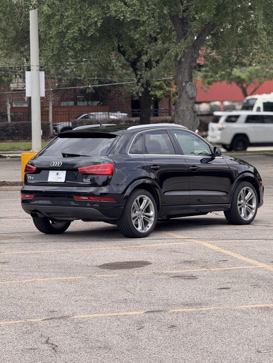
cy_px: 182
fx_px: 1262
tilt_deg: -3.8
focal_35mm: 120
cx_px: 136
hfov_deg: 12.3
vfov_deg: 16.4
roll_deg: +0.8
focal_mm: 15.66
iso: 50
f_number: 2.8
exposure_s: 1/926
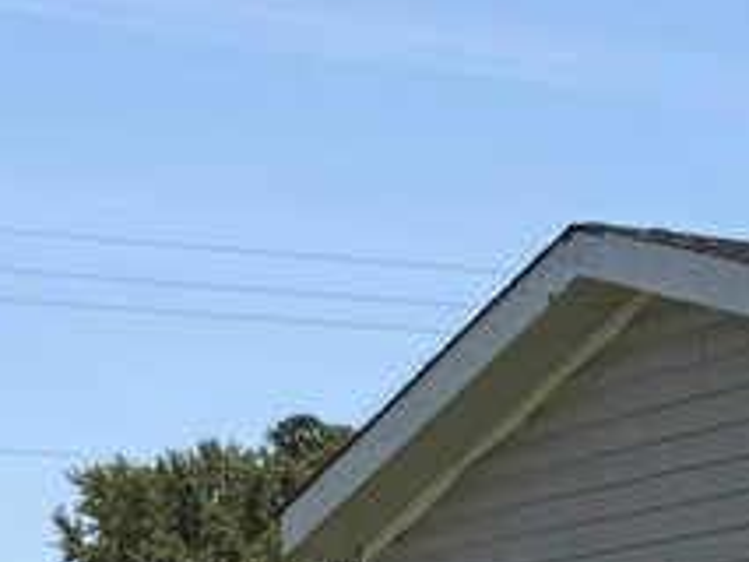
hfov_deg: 8.6
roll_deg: +0.5
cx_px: 2462
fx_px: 3897
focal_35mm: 180
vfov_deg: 7.9
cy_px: 1149
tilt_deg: -4.5
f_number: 1.78
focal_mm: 6.76
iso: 80
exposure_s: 1/5714
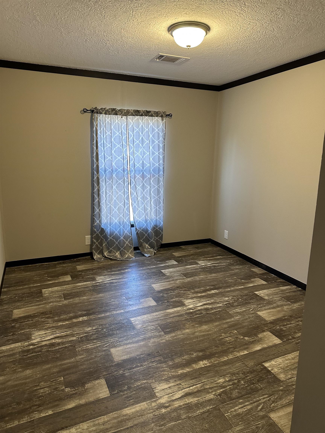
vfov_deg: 71.6
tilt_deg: -14.7
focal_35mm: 24
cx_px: 162
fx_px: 300
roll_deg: -1.7
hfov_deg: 56.8
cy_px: 216
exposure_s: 1/60
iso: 250
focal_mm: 6.86
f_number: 1.78
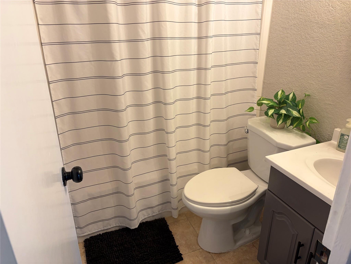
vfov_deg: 53.1
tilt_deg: -22.6
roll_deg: +1.4
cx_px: 176
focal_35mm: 26
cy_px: 132
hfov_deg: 67.3
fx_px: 264
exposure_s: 1/60
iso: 100
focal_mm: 5.96
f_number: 1.6
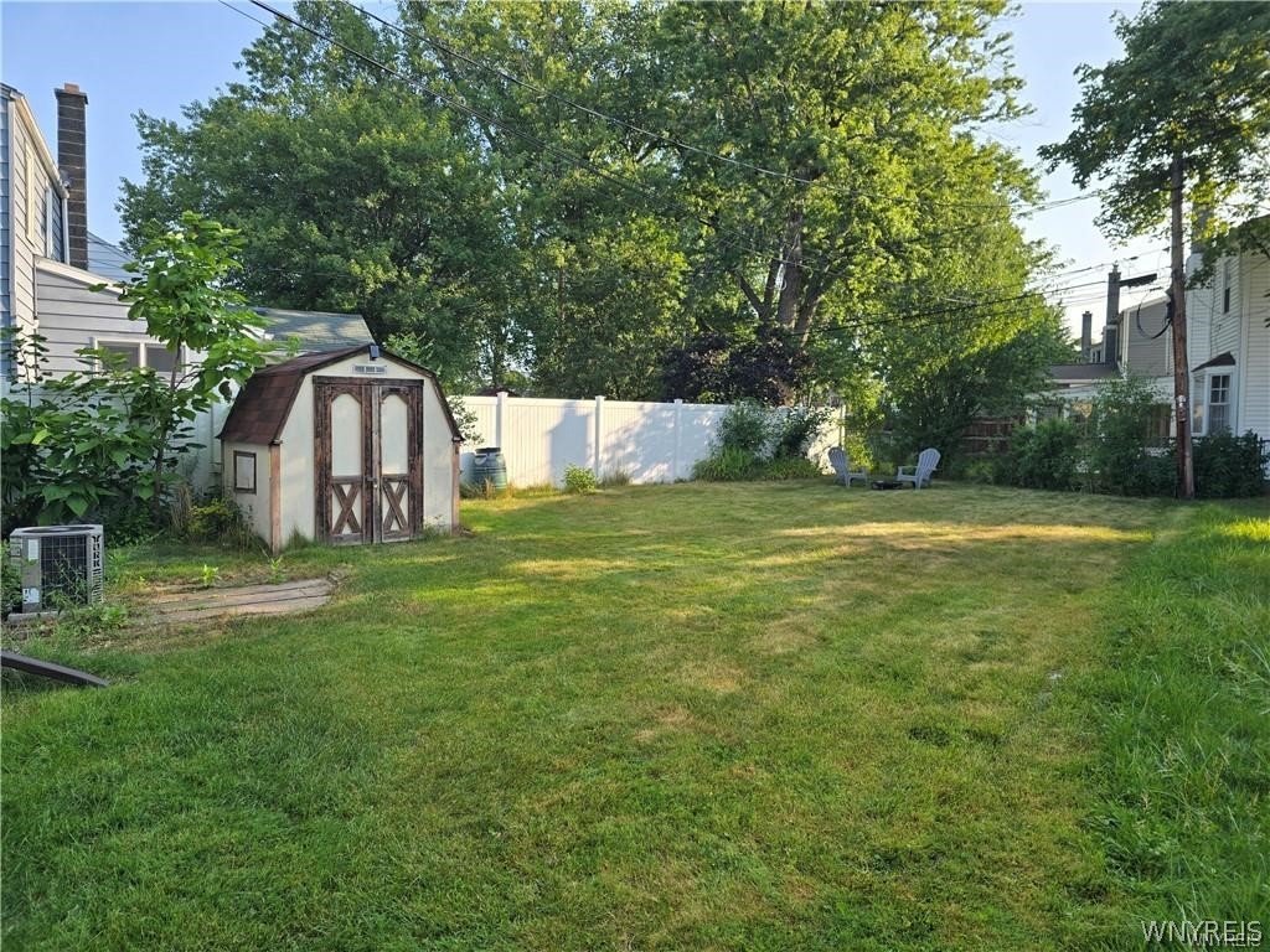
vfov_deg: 58.9
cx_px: 635
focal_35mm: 23
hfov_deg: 73.9
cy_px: 476
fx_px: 844
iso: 12
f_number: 1.7
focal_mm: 6.3
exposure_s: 1/393
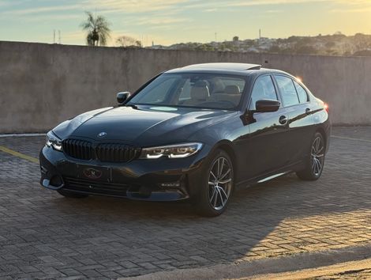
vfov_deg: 30.3
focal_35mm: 48
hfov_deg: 39.6
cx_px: 186
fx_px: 515
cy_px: 140
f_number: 1.78
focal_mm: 6.76
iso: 100
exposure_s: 1/1403
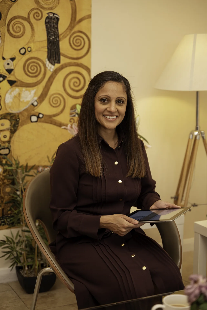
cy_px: 155
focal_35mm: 63
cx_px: 104
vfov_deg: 31.9
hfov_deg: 21.6
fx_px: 543
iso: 250
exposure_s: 1/400
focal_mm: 63
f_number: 2.8
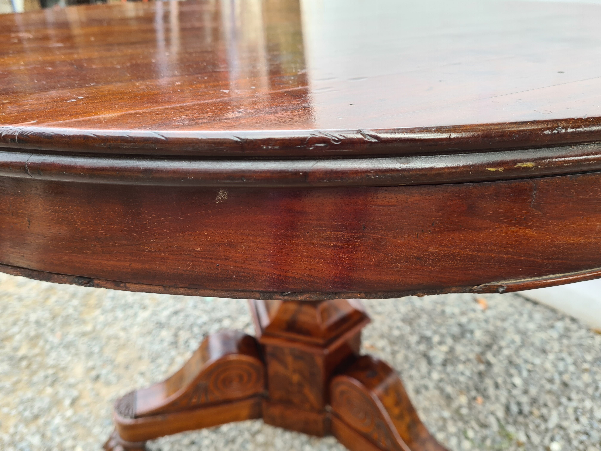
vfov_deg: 53.1
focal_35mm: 26
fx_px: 451
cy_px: 226
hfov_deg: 67.3
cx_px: 300
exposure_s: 1/124
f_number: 1.8
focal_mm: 5.4
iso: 50
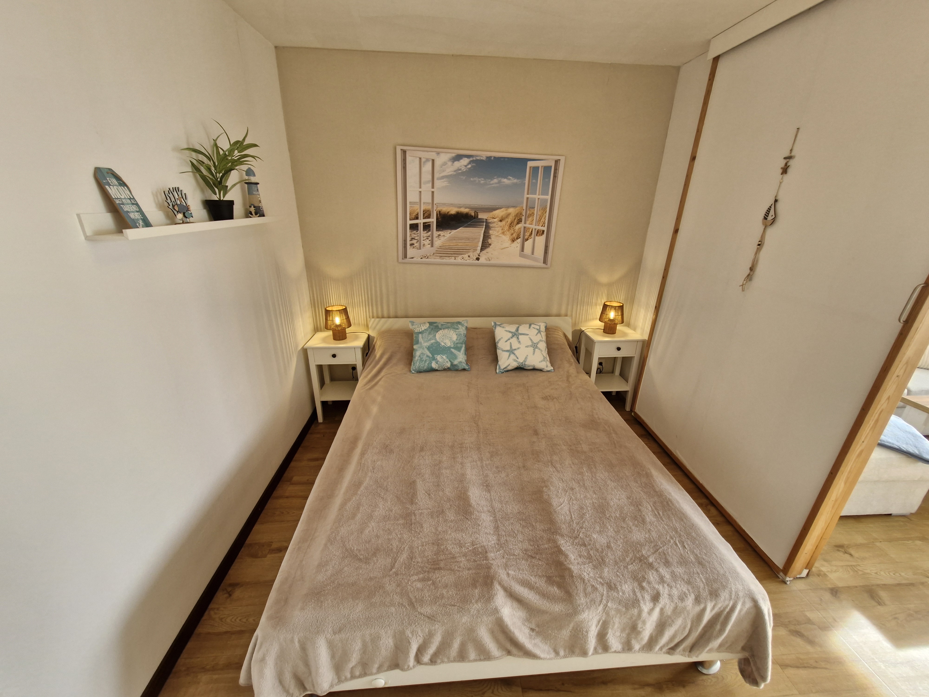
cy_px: 348
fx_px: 349
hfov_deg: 106.2
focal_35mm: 13
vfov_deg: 89.9
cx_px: 464
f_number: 2.2
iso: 64
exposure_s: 1/50
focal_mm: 1.74
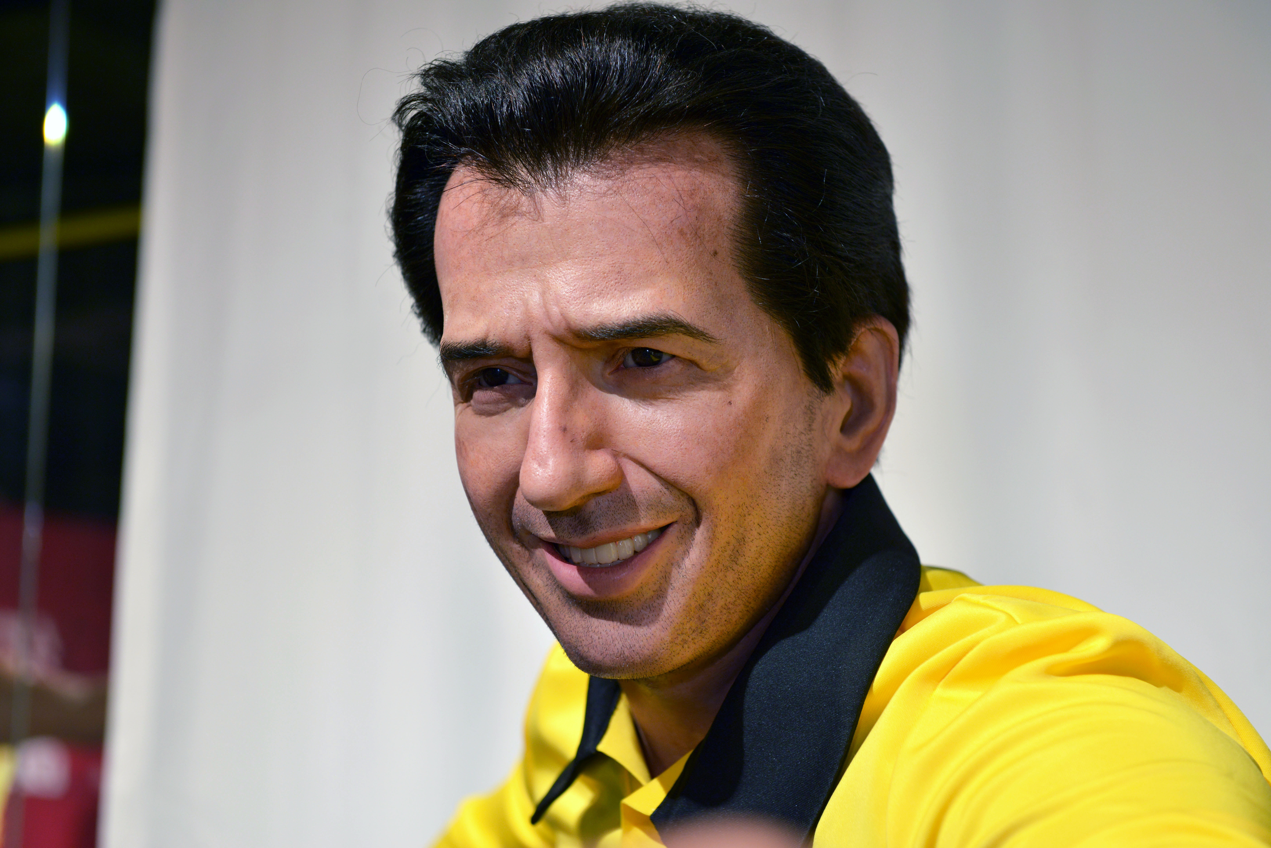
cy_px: 424
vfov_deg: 19.5
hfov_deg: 28.8
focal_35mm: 70
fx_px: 2472
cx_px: 636
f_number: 5
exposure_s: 1/80
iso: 320
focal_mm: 70
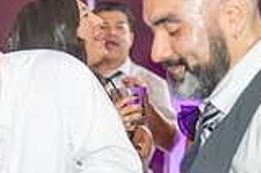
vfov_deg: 7.1
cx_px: -24
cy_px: 291
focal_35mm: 189
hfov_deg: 10.8
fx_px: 1368
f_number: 2.8
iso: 800
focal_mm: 52
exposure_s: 1/100
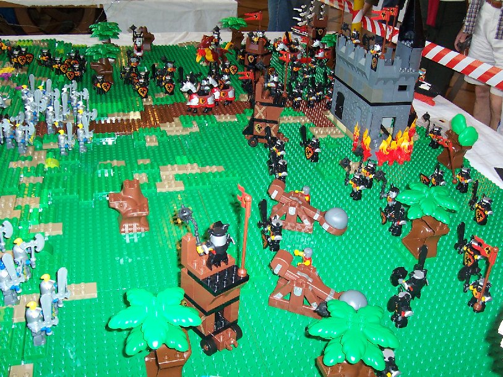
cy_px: 188
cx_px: 252
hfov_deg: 50.1
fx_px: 538
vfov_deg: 38.7
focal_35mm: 37
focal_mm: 5.6
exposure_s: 1/60
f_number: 2.8
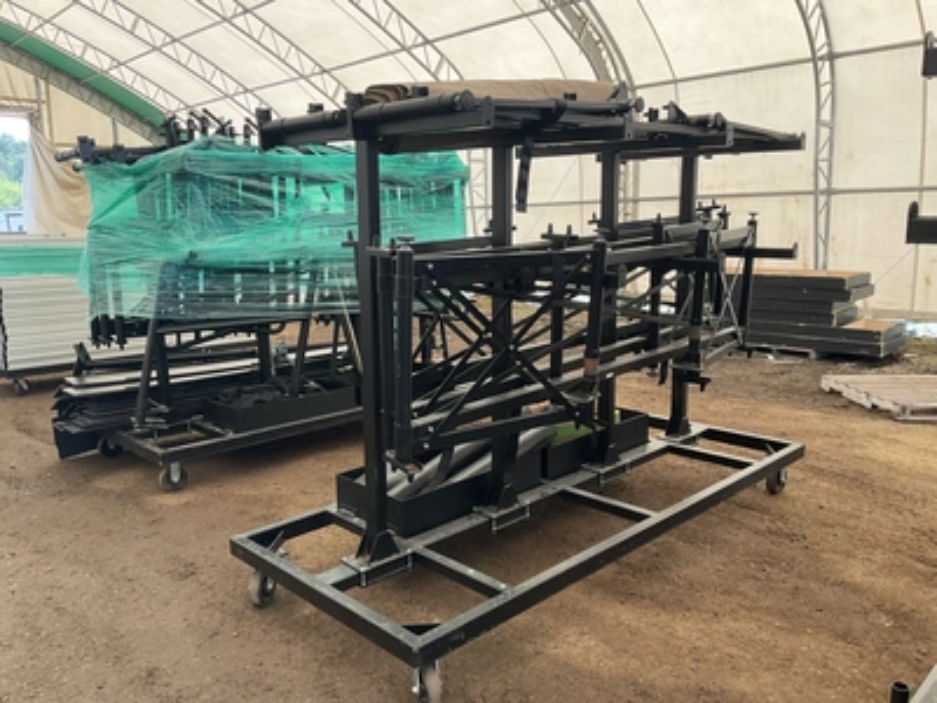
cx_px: 468
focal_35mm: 29
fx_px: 785
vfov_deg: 48.2
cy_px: 352
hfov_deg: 61.7
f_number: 1.8
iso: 25
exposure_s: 1/123
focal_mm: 3
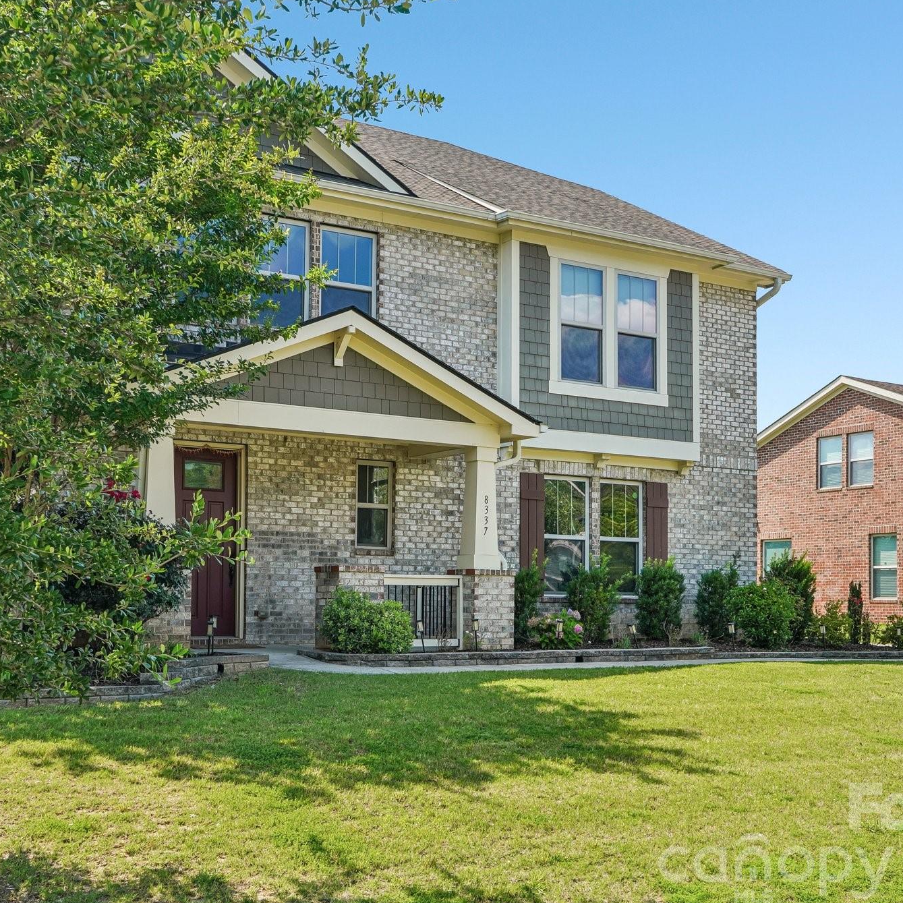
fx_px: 1151
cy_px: 455
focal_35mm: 39
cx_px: 374
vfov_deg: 42.8
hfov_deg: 42.7
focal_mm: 20
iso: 100
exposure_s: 1/45
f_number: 8
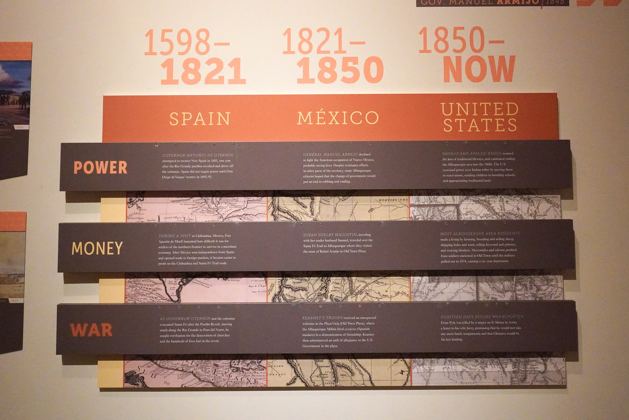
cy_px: 210
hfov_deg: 65.5
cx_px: 314
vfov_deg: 46.4
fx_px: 489
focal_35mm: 28
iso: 10000
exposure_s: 1/80
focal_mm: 28
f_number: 9
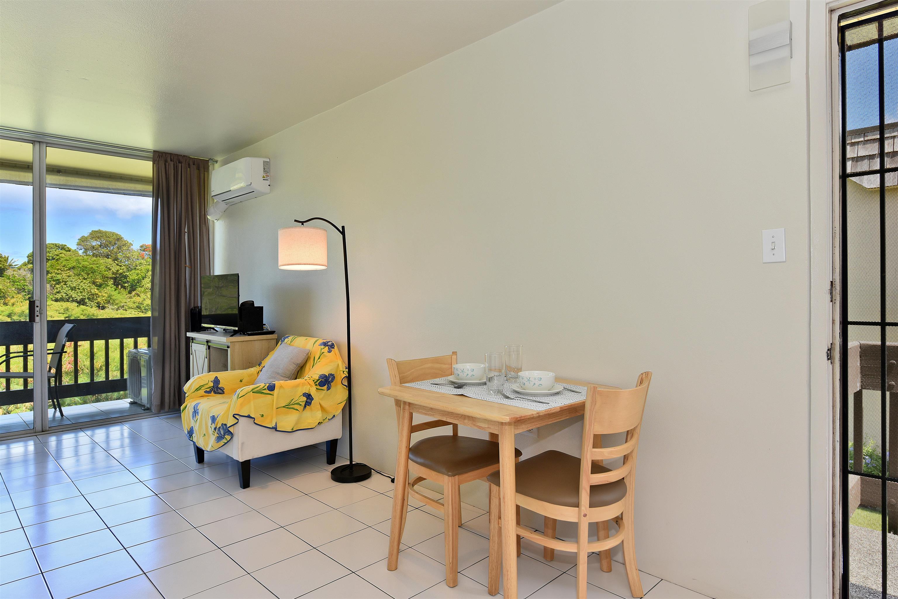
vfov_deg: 59.5
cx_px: 449
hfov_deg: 81.2
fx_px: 524
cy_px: 300
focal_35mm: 21
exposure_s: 1/125
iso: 360
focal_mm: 21
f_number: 5.6
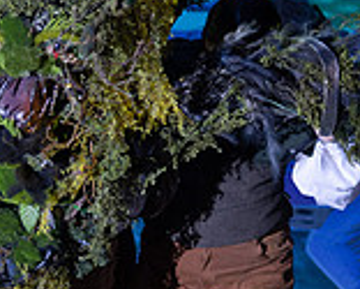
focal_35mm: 203
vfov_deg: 7.6
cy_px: 321
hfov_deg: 9.2
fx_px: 2164
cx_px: -205
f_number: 1.8
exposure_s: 1/320
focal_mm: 50
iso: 640
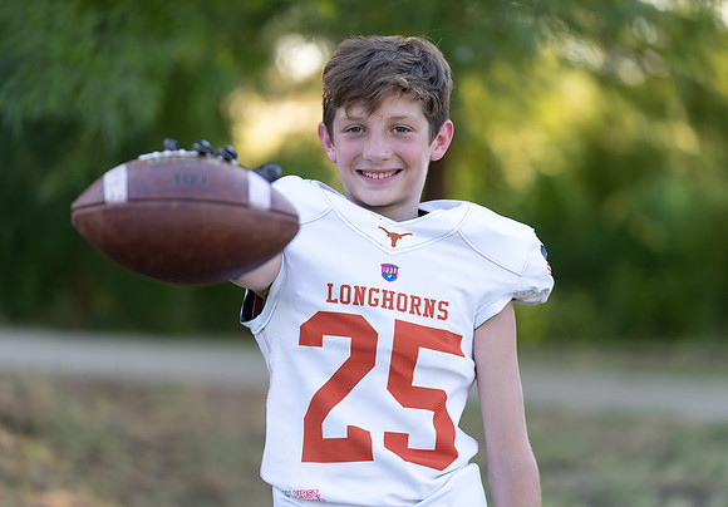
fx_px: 2813
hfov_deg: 14.7
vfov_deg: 10.3
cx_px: 393
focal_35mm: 137
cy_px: 261
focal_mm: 129
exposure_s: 1/400
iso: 250
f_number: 2.8
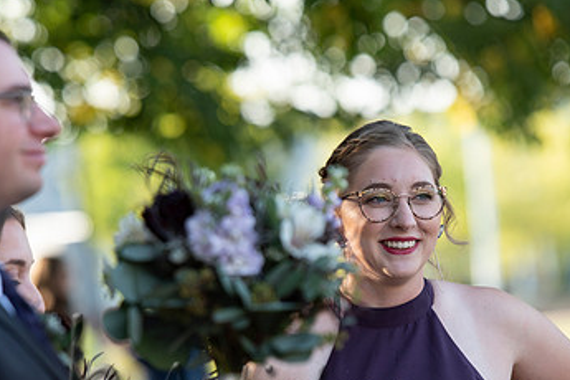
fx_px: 5320
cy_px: 287
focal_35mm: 336
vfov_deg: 4.1
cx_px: 233
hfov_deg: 6.1
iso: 160
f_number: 4
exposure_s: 1/250
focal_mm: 200
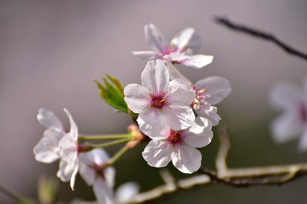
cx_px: 154
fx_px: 2559
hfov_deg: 6.9
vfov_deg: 4.6
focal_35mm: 300
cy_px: 102
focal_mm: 300
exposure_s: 1/320
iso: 200
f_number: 5.6
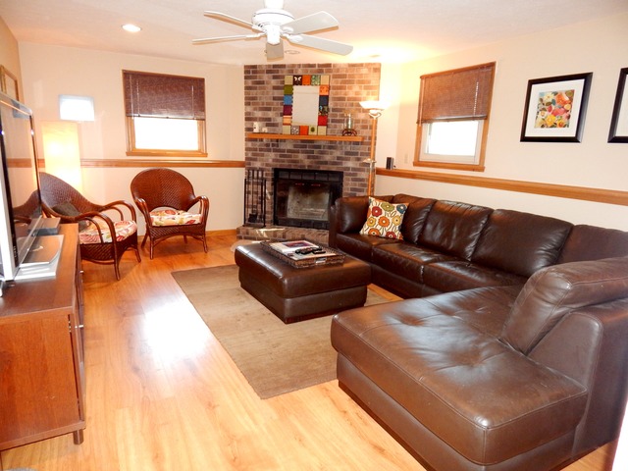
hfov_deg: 76.4
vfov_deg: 61.1
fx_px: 399
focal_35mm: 22
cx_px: 314
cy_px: 236
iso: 500
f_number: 3
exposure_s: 1/30
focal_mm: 4
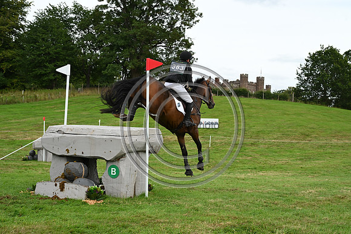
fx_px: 468
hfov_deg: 41.1
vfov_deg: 28.1
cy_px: 117
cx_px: 176
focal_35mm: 48
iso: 720
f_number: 5.6
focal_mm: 48
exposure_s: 1/1250
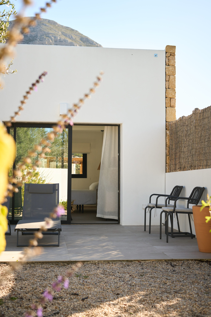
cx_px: 106
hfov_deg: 27.0
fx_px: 439
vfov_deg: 39.6
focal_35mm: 50
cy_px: 158
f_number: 4
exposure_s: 1/1600
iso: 400
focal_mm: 50
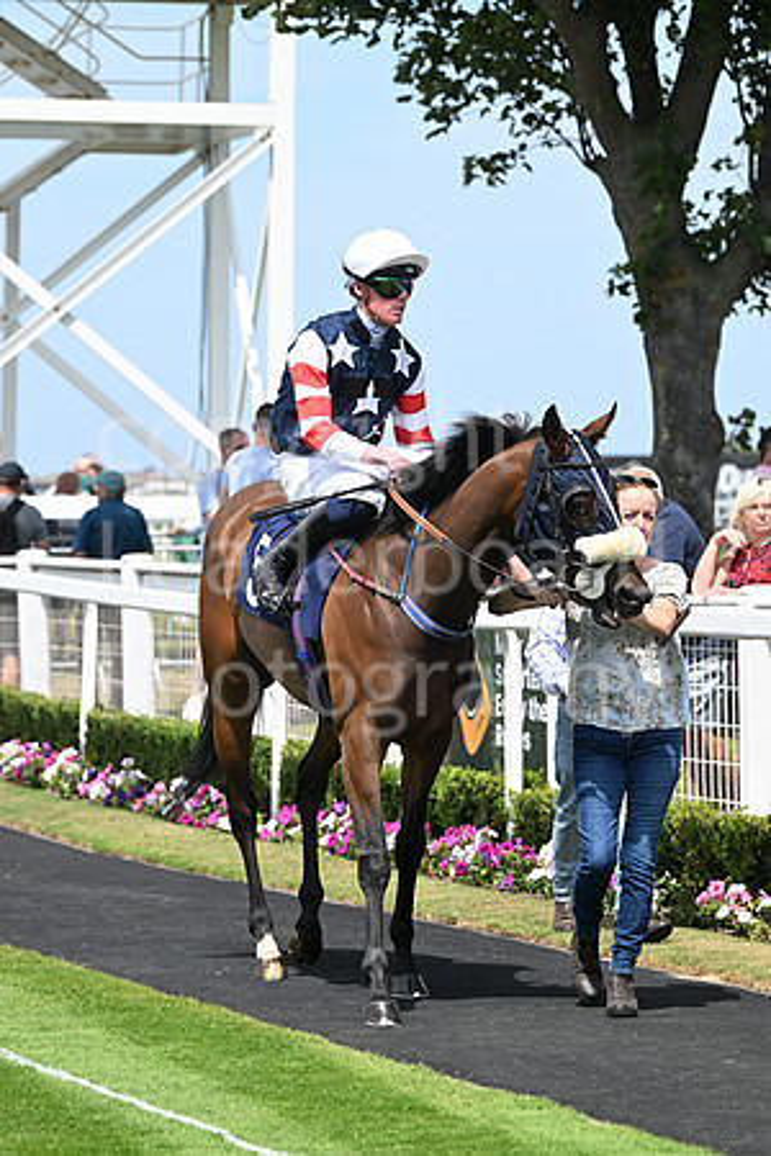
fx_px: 4818
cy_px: 578
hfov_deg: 9.1
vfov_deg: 13.7
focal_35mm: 150
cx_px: 386
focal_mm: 150
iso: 400
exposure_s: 1/1600
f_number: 5.6
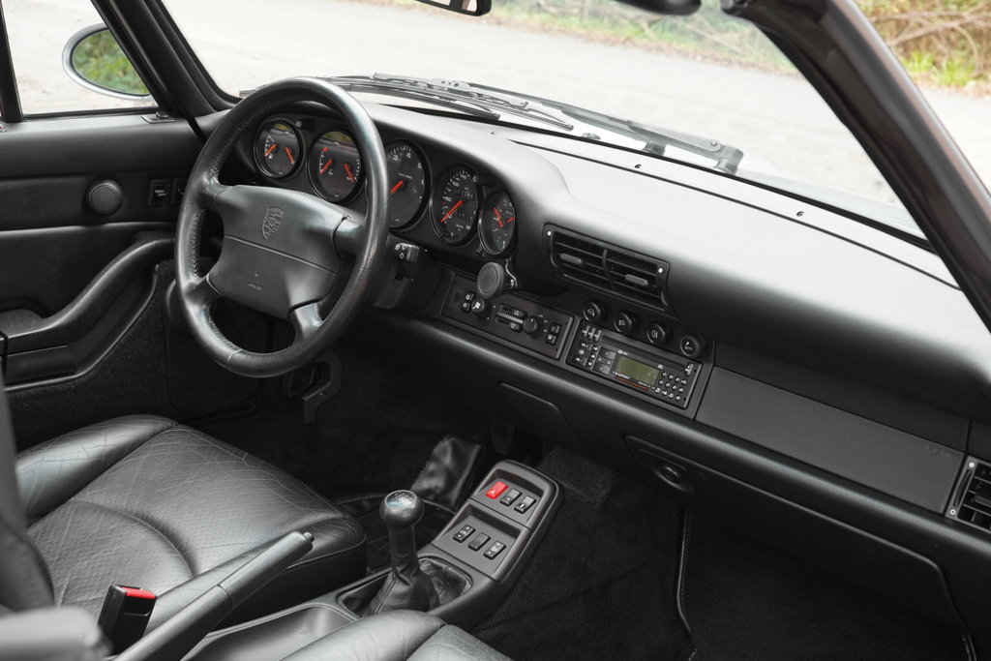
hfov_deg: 38.2
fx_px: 1432
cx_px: 496
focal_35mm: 52
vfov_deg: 26.0
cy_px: 330
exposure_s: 1/60
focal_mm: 52
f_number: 8
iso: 1000
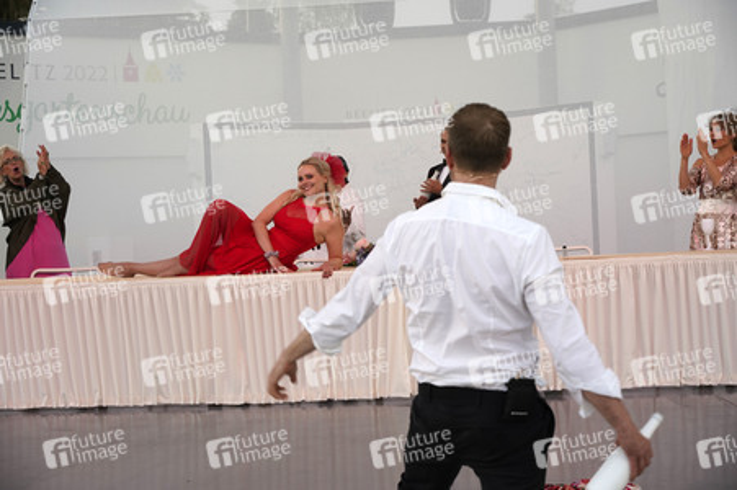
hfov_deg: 30.1
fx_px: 1371
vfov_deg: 20.3
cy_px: 245
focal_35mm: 67
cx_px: 368
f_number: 6.3
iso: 640
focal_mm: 67
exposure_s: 1/250
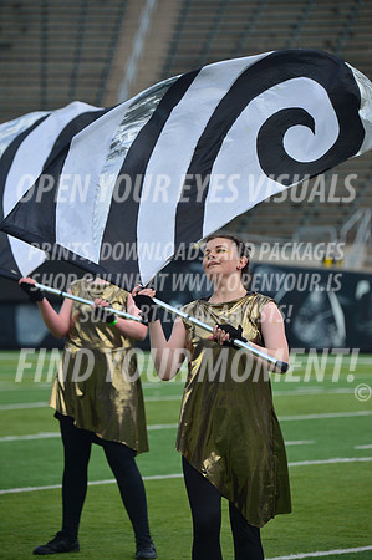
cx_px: 186
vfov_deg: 9.8
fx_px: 3262
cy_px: 280
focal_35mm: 210
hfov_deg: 6.5
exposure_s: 1/2000
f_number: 5.6
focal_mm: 210
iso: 400
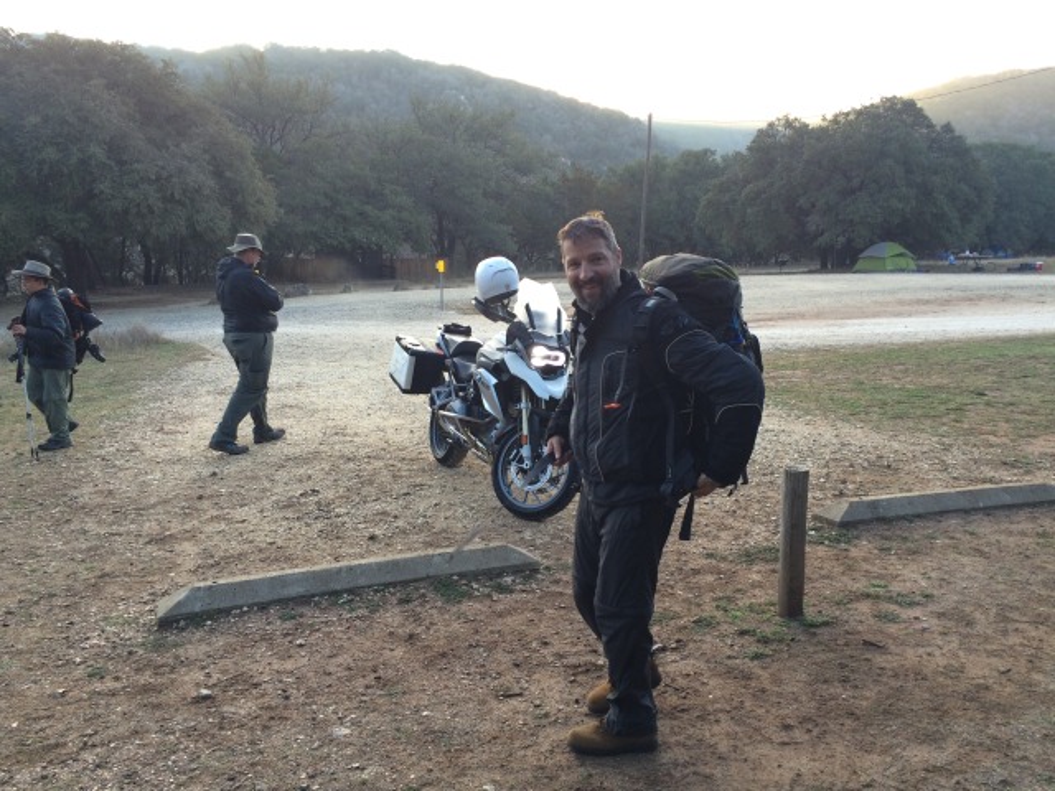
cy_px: 396
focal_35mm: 29
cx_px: 528
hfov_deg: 61.7
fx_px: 884
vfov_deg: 48.2
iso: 40
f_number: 2.2
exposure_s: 1/120
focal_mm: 4.15
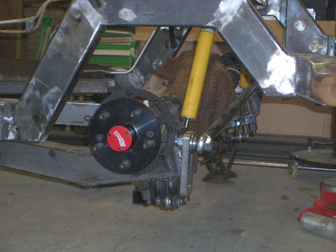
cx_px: 168
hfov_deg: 22.3
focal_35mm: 88
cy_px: 126
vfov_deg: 16.8
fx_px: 854
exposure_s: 1/60
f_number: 4.4
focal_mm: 14.6
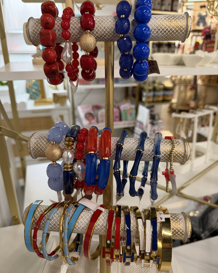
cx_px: 109
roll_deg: +0.2
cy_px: 137
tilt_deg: -22.9
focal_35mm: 25
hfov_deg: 56.8
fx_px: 202
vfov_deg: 68.1
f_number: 1.78
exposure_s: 1/60
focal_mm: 6.76
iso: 200
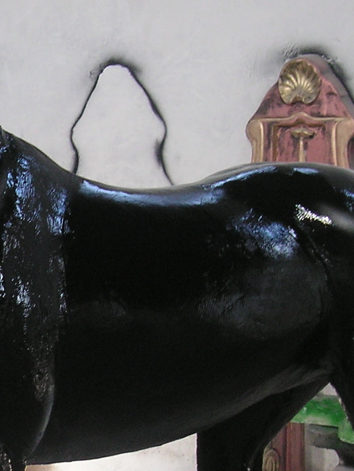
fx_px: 2018
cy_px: 415
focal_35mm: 148
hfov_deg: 9.8
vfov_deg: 13.2
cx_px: -99
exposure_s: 1/45
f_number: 3.6
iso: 80
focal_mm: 8.2
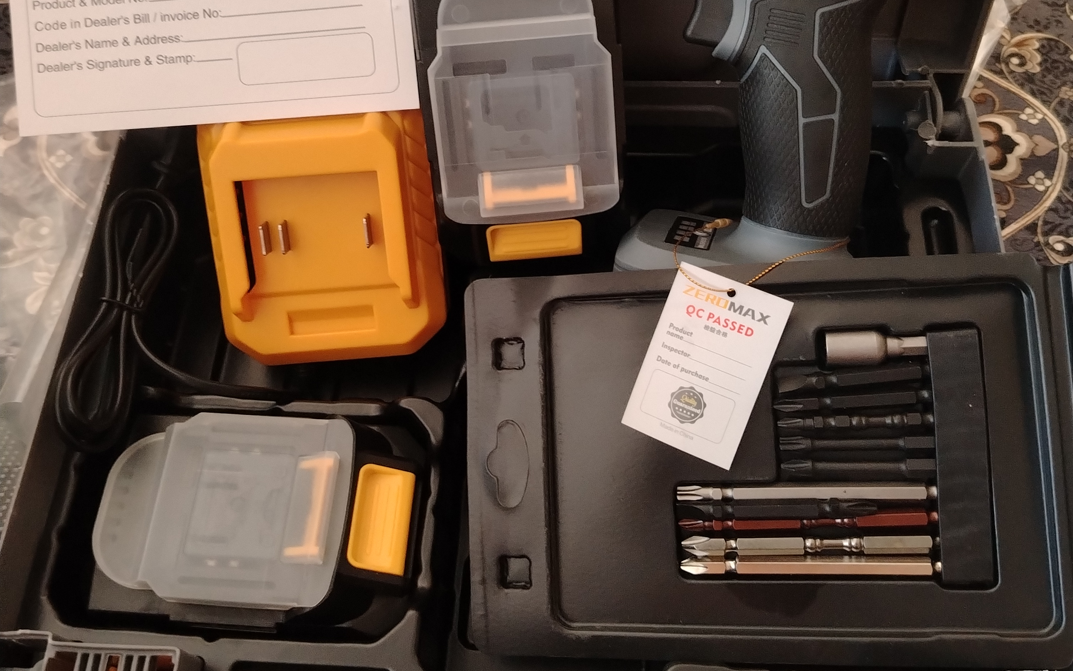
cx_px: 537
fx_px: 994
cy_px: 263
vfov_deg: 37.1
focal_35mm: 34
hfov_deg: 56.7
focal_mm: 5.25
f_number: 1.75
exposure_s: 1/50
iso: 3016
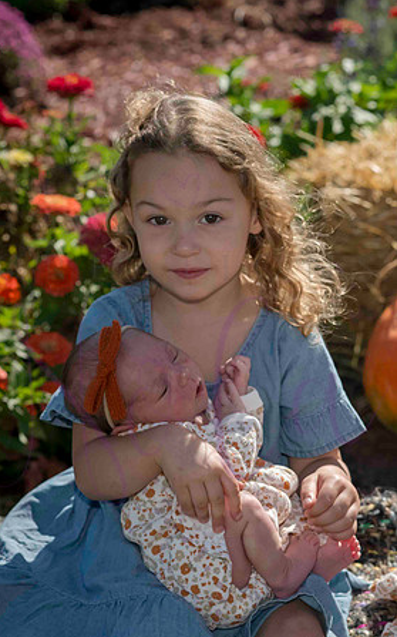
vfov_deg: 13.9
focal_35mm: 150
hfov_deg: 8.7
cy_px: 271
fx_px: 2599
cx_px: 391
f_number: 6.3
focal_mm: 85
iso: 400
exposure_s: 1/1250
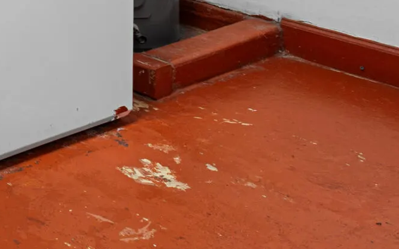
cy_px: -296
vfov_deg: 13.5
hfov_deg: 16.9
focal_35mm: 78
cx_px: -461
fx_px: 848
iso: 125
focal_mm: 17
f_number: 9
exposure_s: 1/1.67
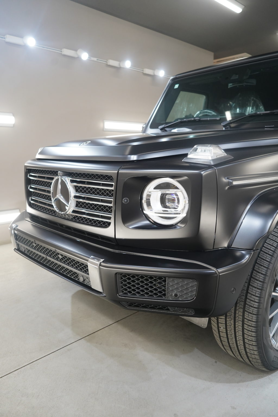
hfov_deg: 46.4
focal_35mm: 28
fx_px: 324
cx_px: 139
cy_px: 208
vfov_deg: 65.5
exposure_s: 1/160
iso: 1600
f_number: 4
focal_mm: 28
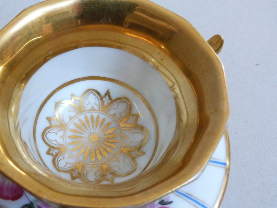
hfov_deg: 52.9
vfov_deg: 41.6
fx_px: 272
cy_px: 126
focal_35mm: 34
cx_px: 91
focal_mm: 4.5
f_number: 2.8
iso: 400
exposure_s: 1/60
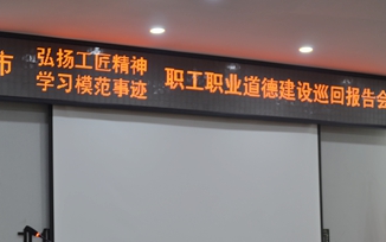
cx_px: 172
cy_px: 182
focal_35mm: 82
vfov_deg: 15.9
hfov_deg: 25.3
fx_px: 861
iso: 100
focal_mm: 35
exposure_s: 1/15
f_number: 3.8
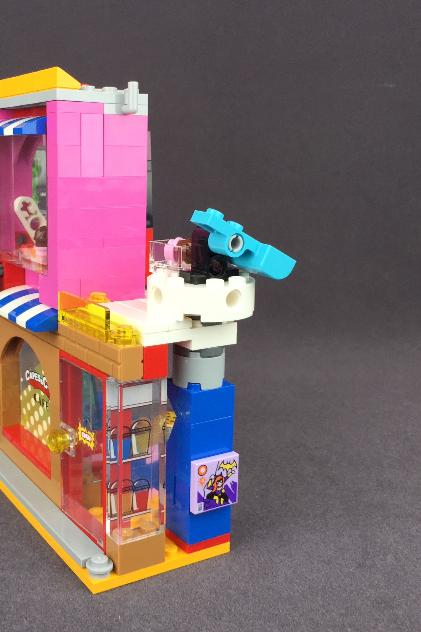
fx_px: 719
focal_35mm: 41
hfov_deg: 32.2
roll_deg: +0.5
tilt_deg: -11.6
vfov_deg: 47.4
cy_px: 315
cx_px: 124
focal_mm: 4.15
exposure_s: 1/60
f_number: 2.2
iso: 40
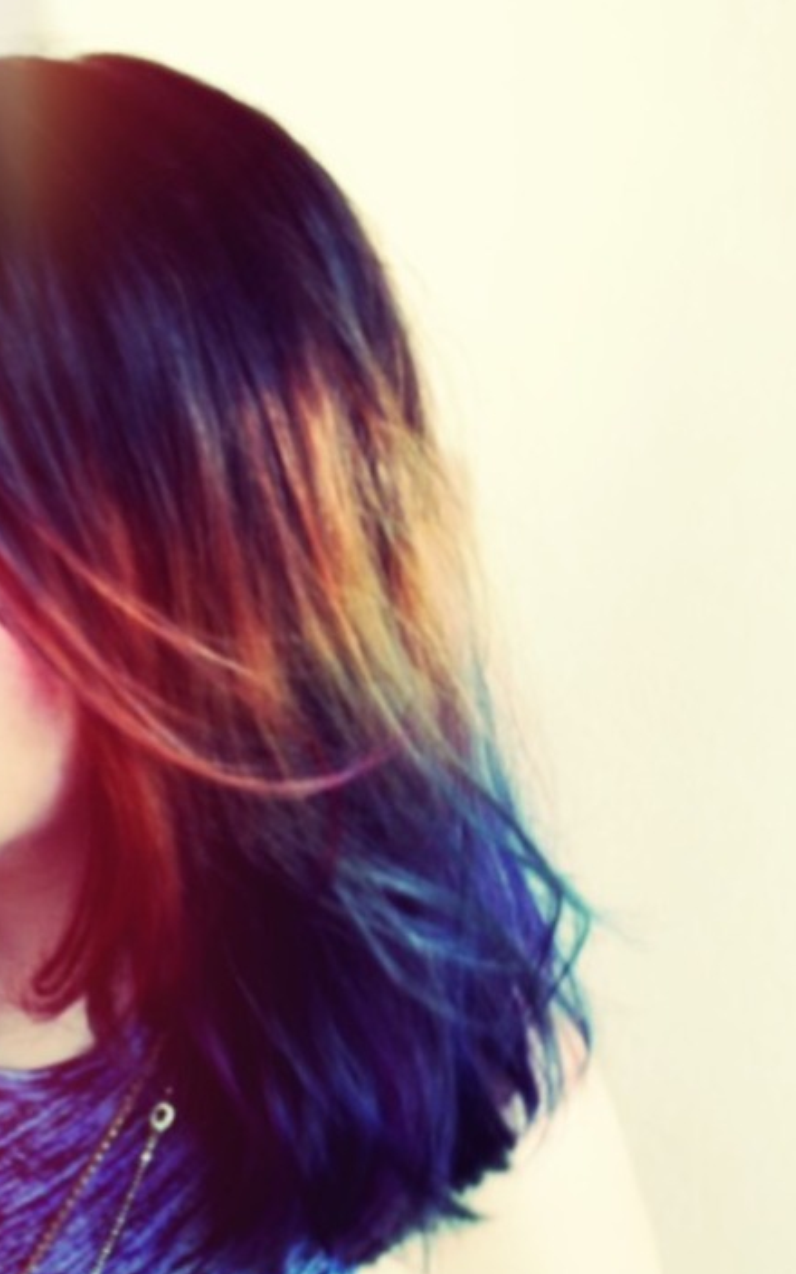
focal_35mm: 45
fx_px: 1562
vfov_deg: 44.4
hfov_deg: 28.5
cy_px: 651
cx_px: 322
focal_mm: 4.28
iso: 80
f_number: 2.4
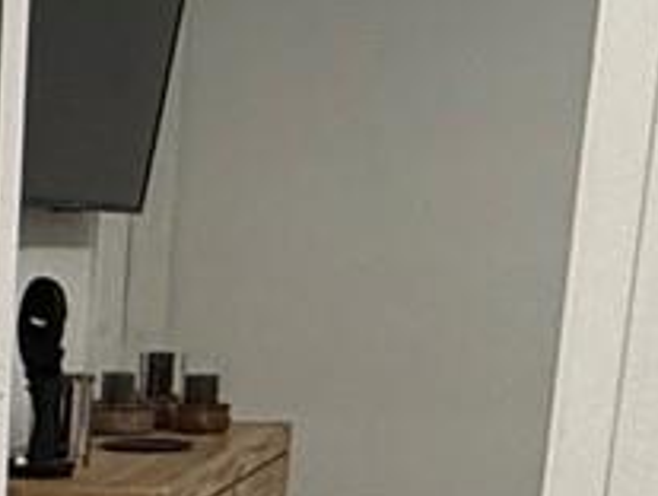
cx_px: -531
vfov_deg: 12.8
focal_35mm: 108
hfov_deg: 15.6
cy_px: 811
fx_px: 2056
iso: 320
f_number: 2.2
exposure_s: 1/120
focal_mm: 2.22
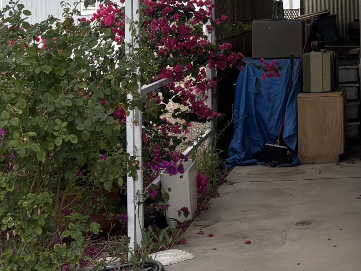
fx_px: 938
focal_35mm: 90
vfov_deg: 16.0
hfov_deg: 20.2
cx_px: 451
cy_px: -23
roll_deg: +0.6
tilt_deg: -0.4
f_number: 1.6
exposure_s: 1/1912
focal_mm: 5.96
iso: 50
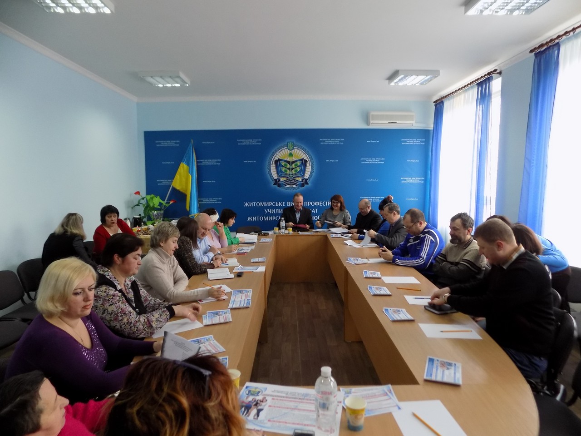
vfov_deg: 58.9
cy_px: 218
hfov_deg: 73.9
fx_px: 386
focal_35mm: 23
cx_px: 290
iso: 160
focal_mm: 4
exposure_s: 1/30
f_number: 3.1
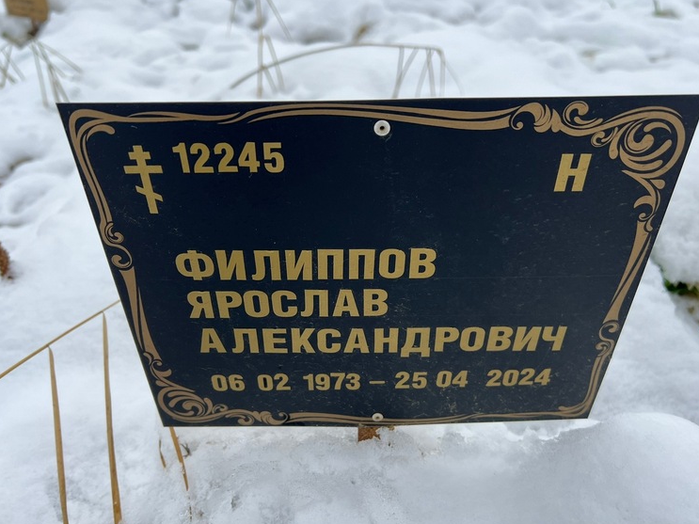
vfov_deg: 49.7
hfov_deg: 63.4
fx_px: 565
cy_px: 277
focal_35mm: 28
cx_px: 358
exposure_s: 1/441
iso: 50
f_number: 1.5
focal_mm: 5.7
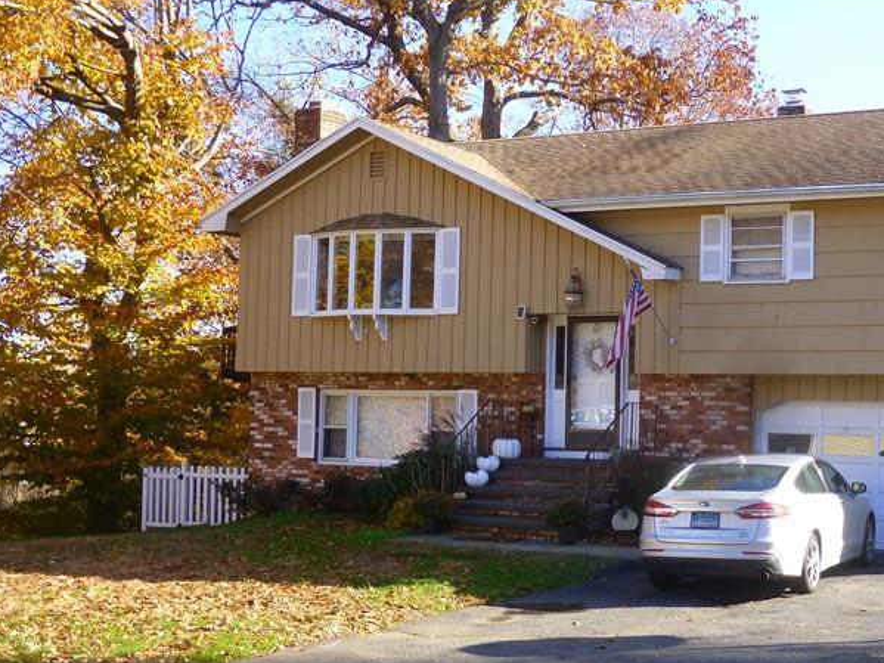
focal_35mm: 53
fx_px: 1353
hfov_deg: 34.9
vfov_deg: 27.5
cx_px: 725
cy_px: 362
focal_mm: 5.6
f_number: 3.4
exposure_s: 1/200
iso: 100
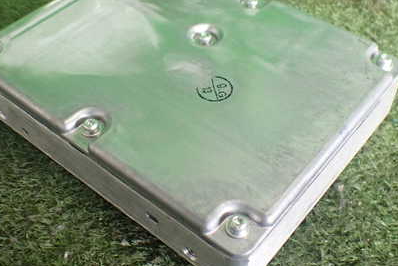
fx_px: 520
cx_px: 196
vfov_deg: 28.7
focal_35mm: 47
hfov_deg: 41.9
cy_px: 112
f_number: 2.3
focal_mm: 5.4
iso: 500
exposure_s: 1/125
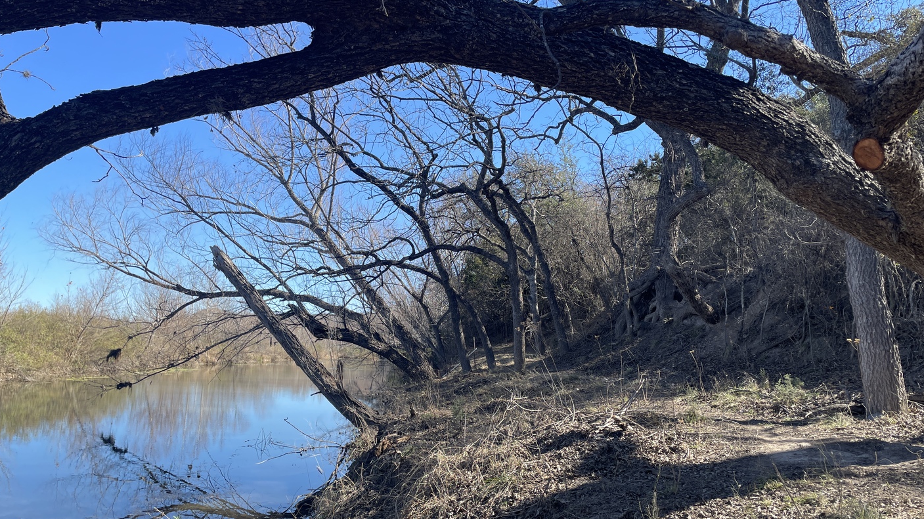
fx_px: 710
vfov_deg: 39.9
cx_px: 463
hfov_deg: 66.1
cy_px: 321
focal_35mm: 29
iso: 32
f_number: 1.6
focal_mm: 4.2
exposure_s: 1/1289
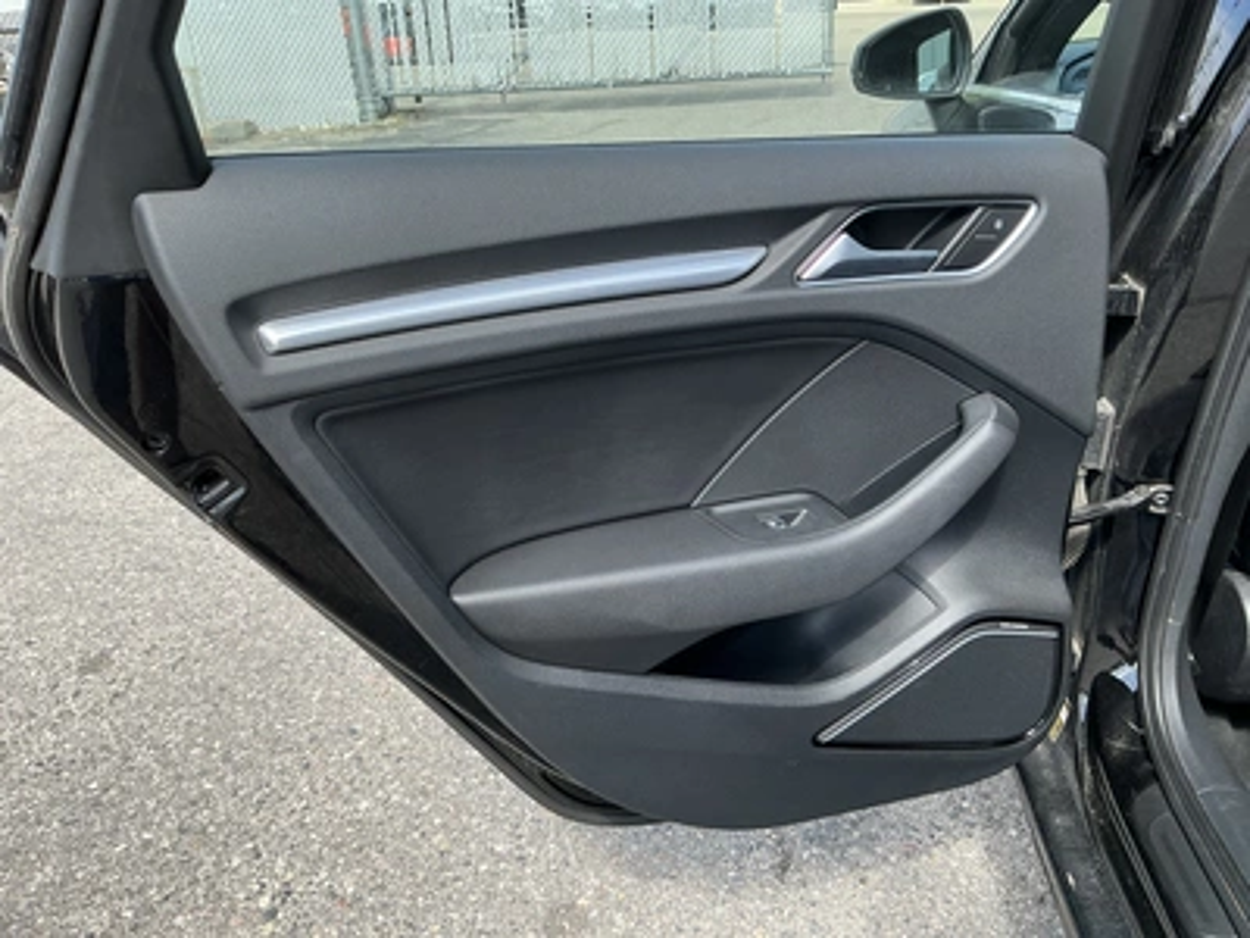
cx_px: 625
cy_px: 469
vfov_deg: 49.7
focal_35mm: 28
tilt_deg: -24.4
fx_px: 1011
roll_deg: +3.1
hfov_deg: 63.4
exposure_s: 1/314
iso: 25
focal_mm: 3
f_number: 1.8
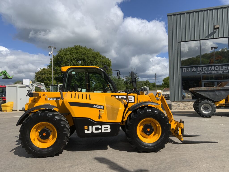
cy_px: 86
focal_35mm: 29
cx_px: 114
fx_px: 192
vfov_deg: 48.2
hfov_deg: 61.7
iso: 16
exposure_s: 1/3322
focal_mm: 3
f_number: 1.8
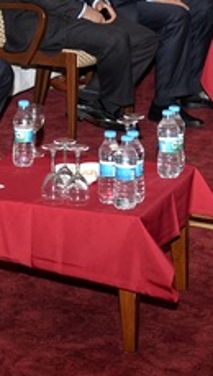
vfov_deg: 16.0
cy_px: -11
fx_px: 1311
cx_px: -93
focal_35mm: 131
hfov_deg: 9.1
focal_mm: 32
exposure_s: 1/60
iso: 200
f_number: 5
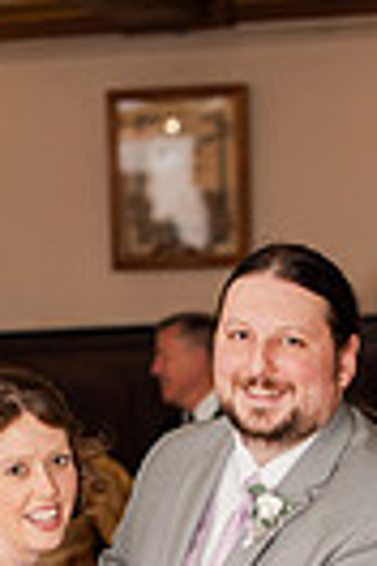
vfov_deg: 11.6
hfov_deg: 8.1
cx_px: 206
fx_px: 2670
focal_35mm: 170
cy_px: 832
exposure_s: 1/250
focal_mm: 50
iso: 500
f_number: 2.5
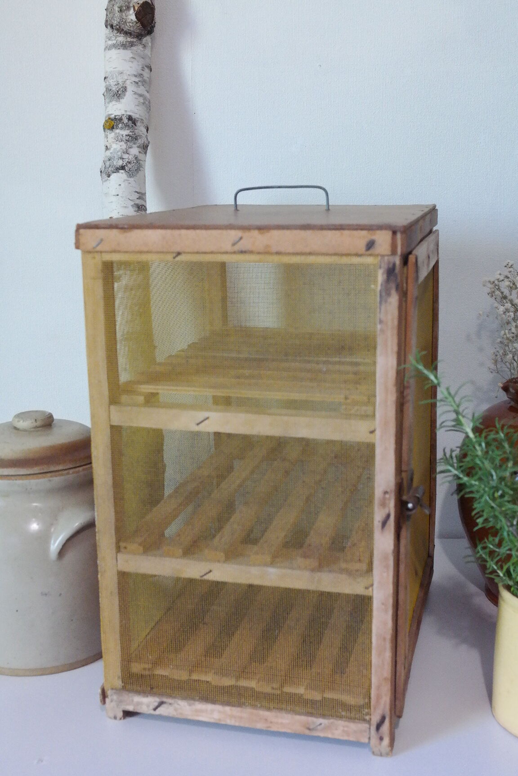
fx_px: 993
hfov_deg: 29.2
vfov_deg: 42.7
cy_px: 388
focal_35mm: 46
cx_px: 259
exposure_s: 1/50
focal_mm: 30
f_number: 5.6
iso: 3200
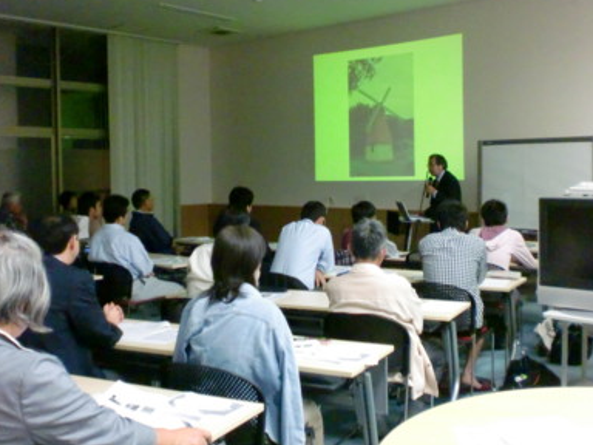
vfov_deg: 35.1
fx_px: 702
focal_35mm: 41
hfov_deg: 45.8
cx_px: 313
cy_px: 201
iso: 1250
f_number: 3.1
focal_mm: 6.3
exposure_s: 1/60
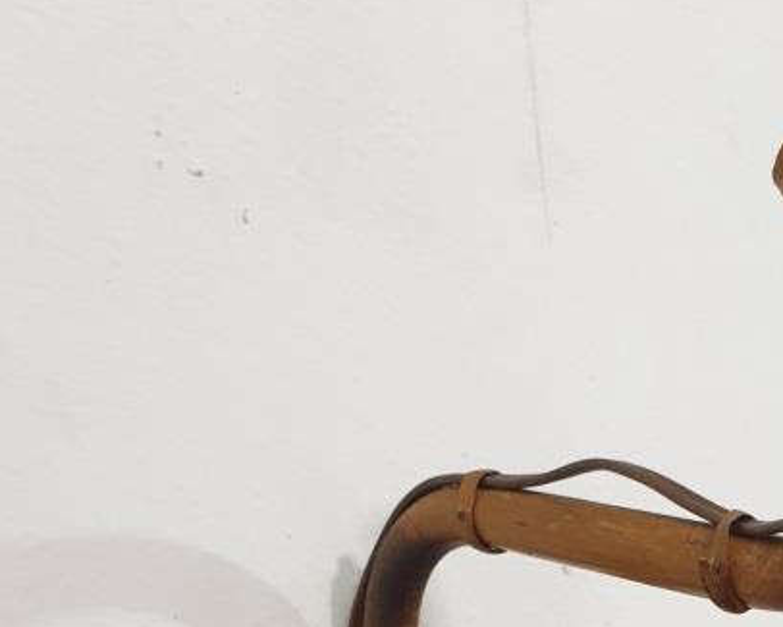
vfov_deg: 20.7
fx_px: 1483
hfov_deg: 28.4
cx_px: 708
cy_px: 913
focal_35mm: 64
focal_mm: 4.3
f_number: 2.4
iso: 320
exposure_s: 1/33
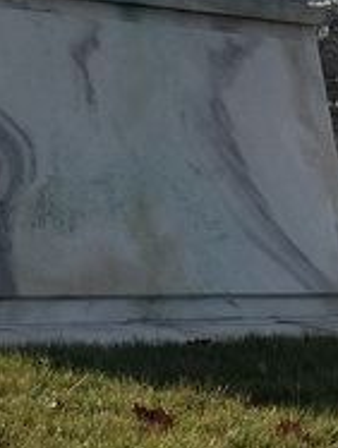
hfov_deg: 13.3
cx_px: 70
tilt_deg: +12.1
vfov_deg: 16.6
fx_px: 1440
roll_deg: -3.4
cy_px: -161
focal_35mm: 111
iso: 50
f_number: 1.6
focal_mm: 5.1
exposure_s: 1/7874
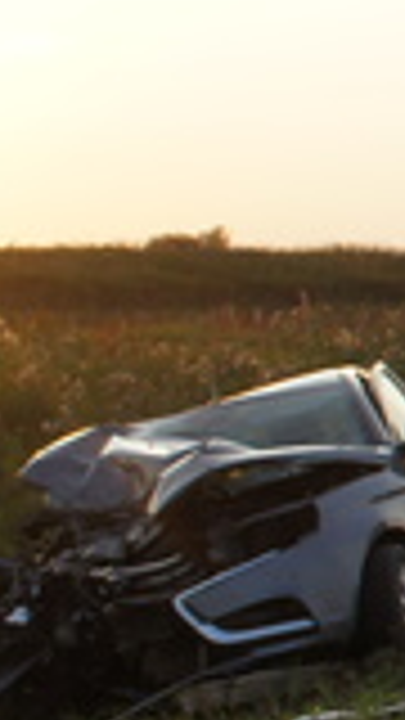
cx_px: 1552
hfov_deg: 6.8
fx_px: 2755
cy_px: 410
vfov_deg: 14.9
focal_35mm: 144
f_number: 7.1
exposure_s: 1/160
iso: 200
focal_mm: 21
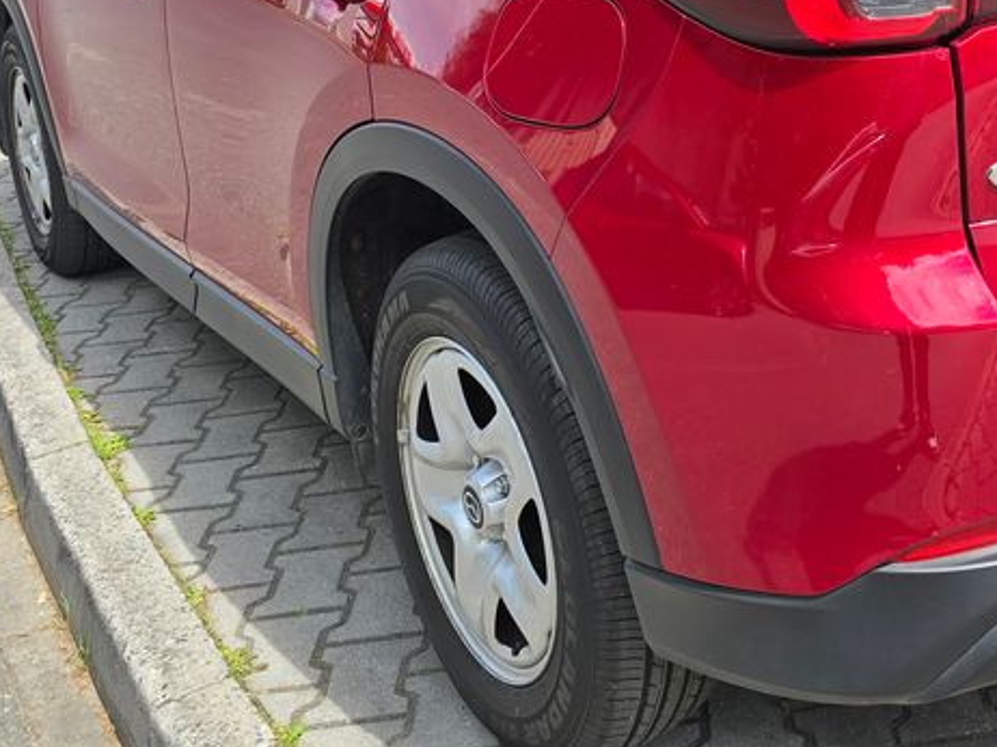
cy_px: 43
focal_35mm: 51
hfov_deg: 36.4
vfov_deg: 27.3
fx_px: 1468
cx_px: 775
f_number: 1.7
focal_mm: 6.3
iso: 12
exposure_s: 1/418
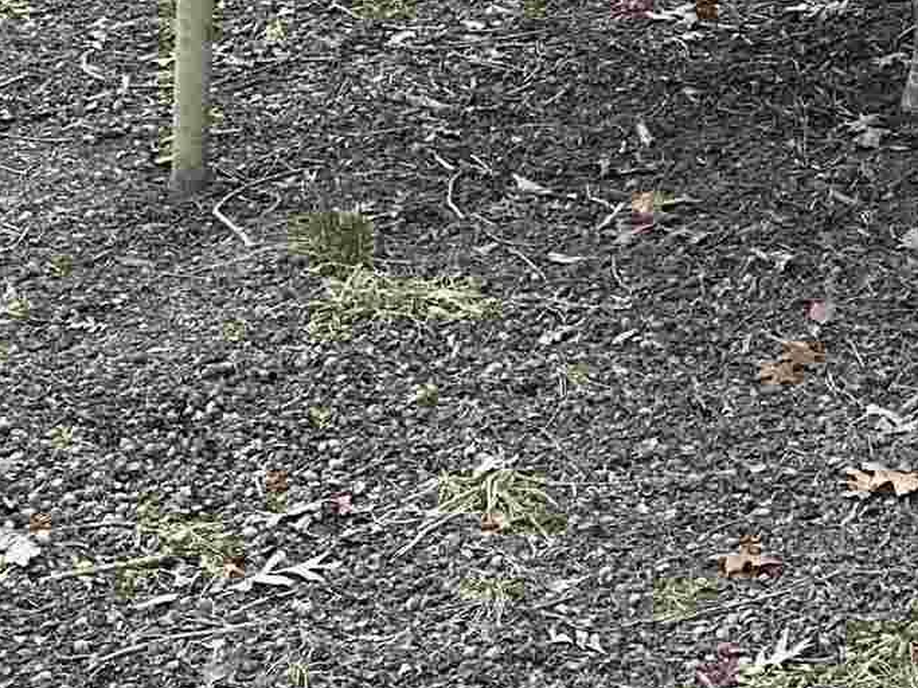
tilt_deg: -2.9
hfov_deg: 16.4
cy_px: -519
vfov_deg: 12.6
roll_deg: -0.1
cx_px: 1427
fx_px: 2864
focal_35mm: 108
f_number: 1.78
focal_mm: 6.86
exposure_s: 1/121
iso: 64
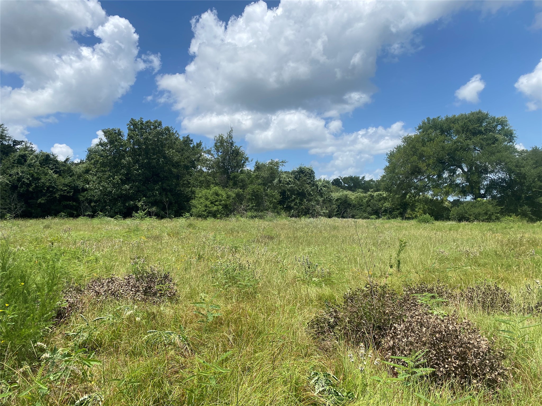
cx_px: 271
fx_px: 407
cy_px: 203
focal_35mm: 26
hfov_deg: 67.3
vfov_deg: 53.1
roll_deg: +1.4
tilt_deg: -0.4
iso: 32
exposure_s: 1/3984
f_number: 1.8
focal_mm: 4.25
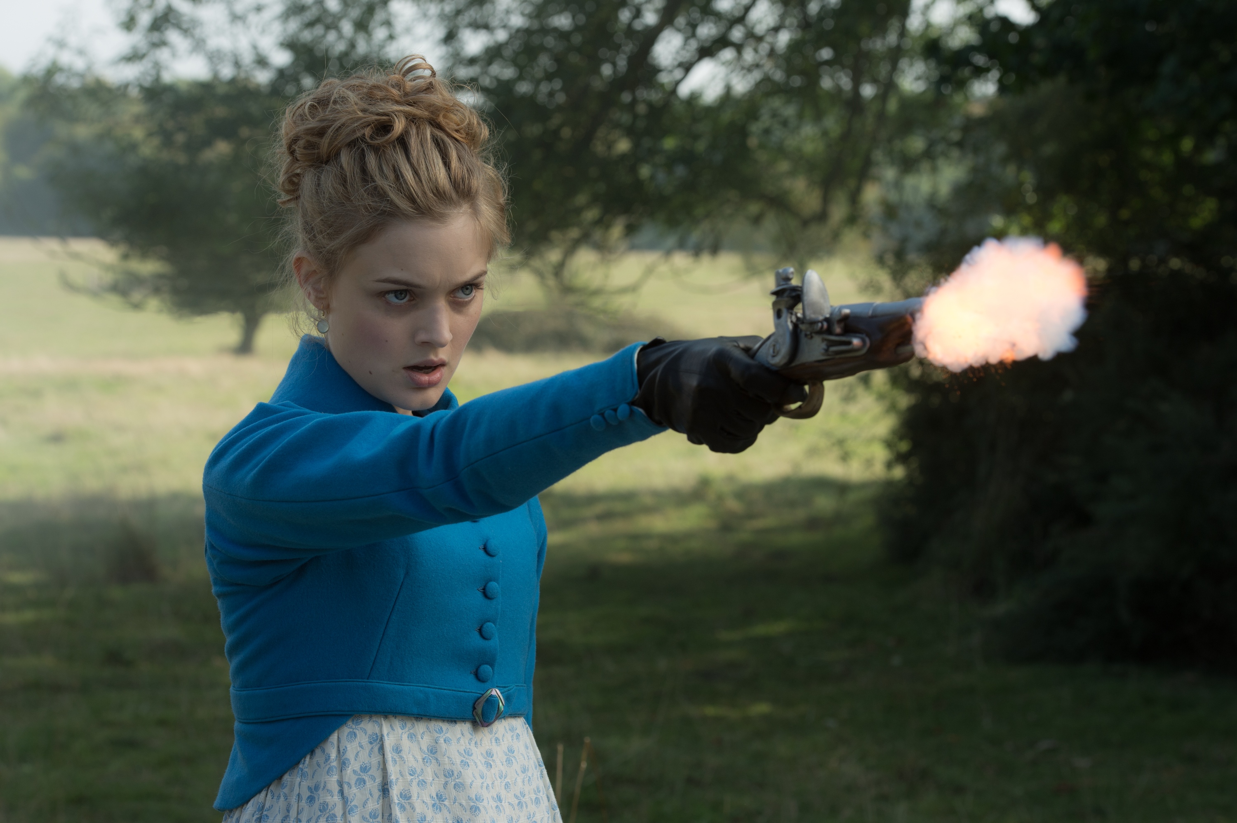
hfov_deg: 20.4
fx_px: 3434
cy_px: 412
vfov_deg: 13.7
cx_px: 618
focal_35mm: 100
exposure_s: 1/400
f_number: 8
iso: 400
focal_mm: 100
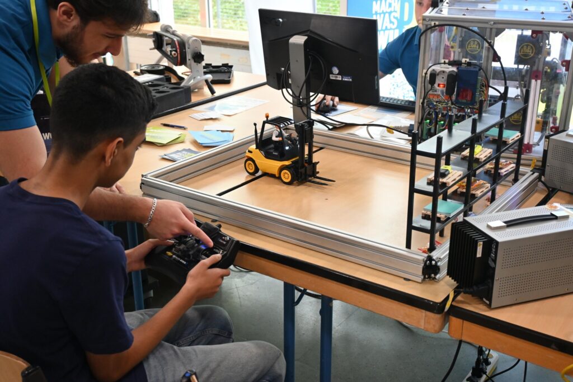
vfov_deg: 32.5
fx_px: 657
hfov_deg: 47.1
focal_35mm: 41
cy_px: 191
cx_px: 286
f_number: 4.5
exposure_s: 1/50
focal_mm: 27.5
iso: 1400
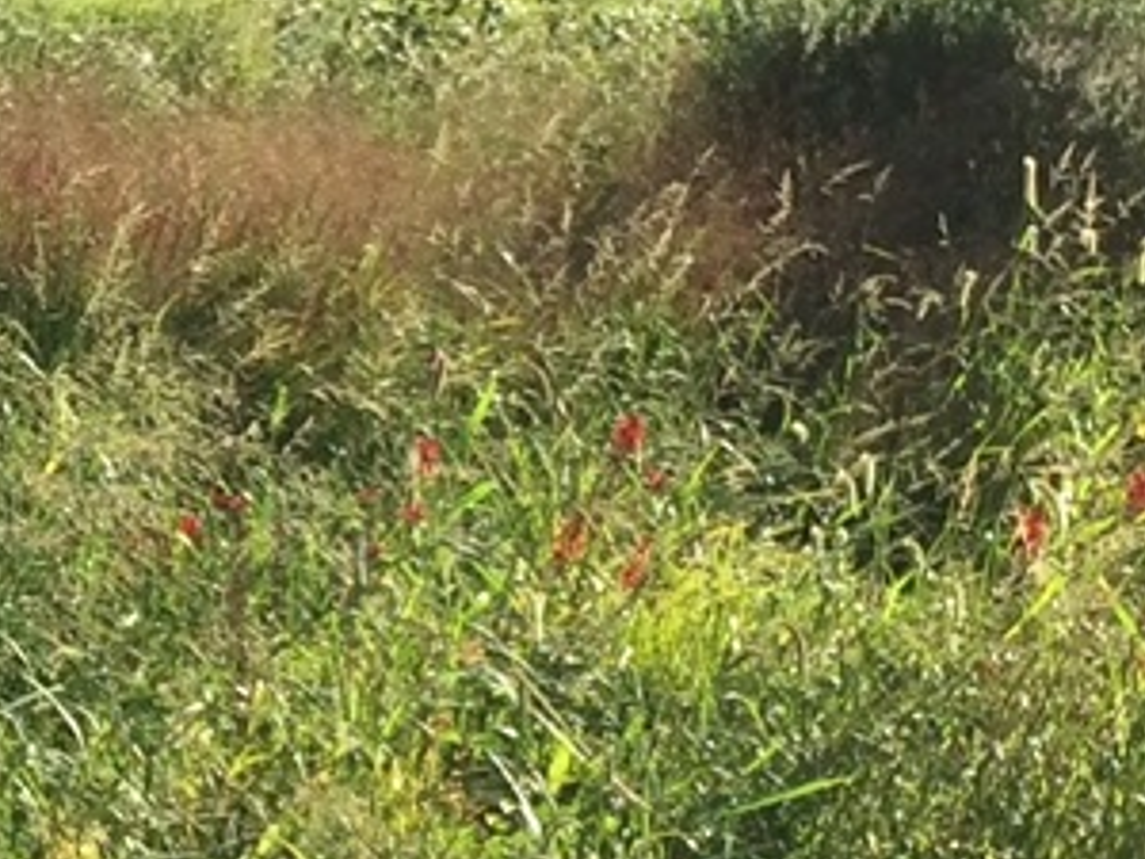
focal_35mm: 145
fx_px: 4796
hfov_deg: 13.2
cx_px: -324
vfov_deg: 10.2
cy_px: 361
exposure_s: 1/1026
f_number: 2.2
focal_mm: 4.15
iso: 32
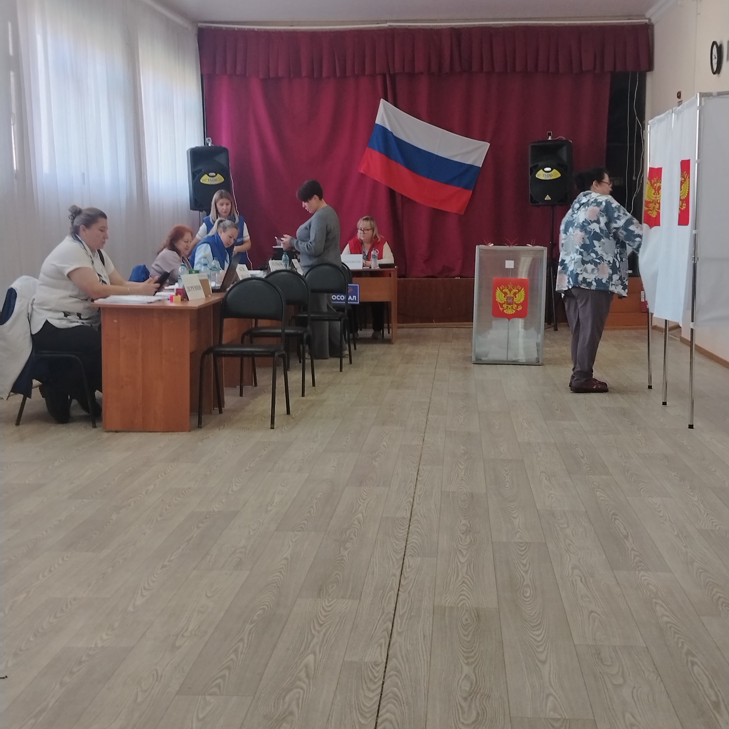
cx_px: 364
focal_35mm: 46
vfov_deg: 36.8
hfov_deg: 36.8
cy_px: 360
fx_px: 1096
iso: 328
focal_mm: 5.25
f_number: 1.75
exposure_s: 1/50
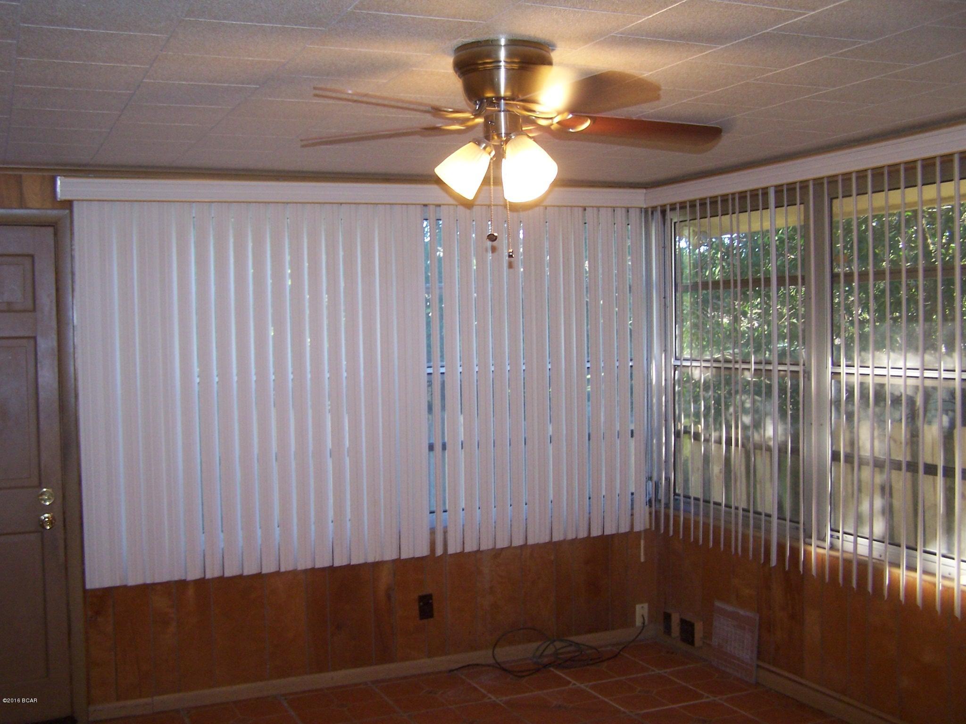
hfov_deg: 49.0
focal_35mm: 38
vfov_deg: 37.7
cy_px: 362
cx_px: 483
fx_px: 1060
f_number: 2.8
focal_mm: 6.3
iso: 140
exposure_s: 1/60
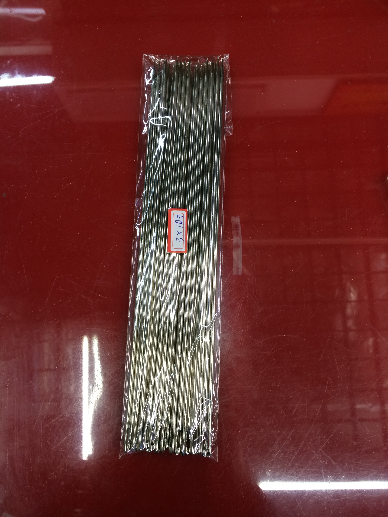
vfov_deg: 60.0
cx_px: 194
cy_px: 258
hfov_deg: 46.8
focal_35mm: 30
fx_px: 448
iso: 100
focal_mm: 4.12
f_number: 2.2
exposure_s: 1/30
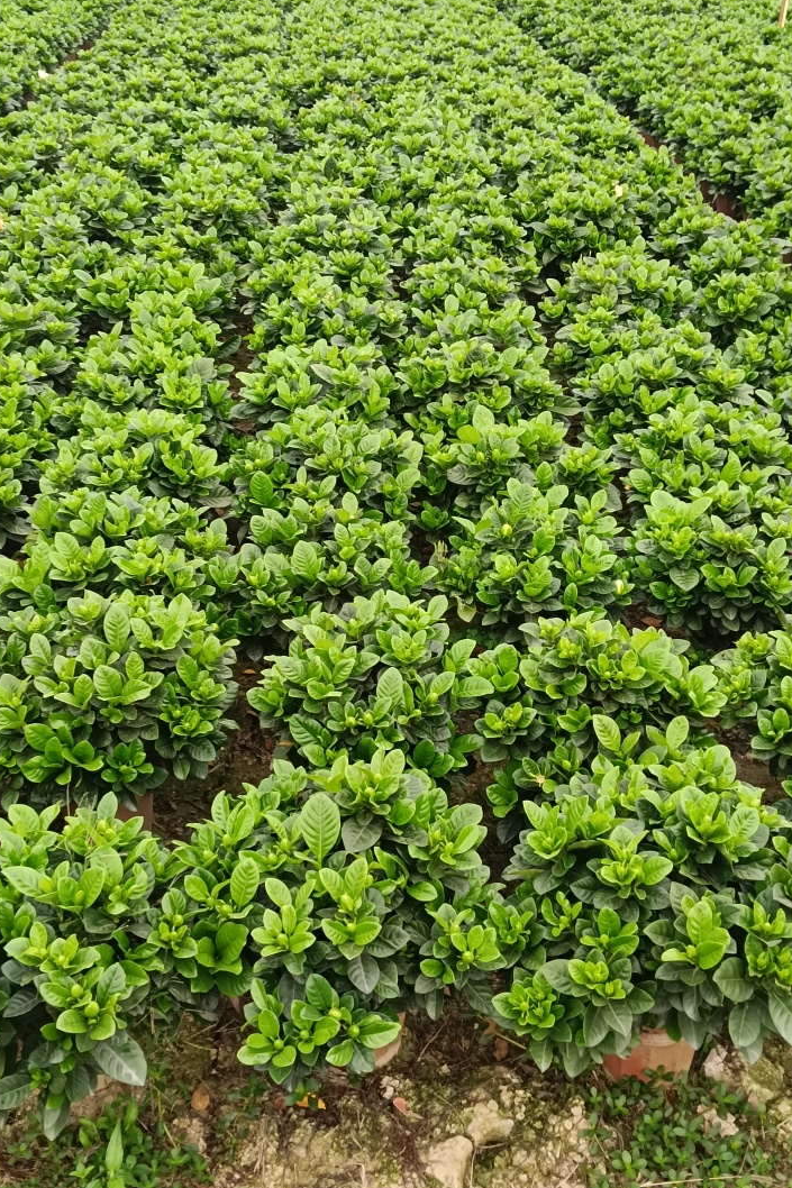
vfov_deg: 45.4
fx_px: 1419
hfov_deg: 31.2
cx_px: 380
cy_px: 591
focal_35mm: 43
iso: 753
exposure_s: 1/50
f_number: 1.8
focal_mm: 4.05
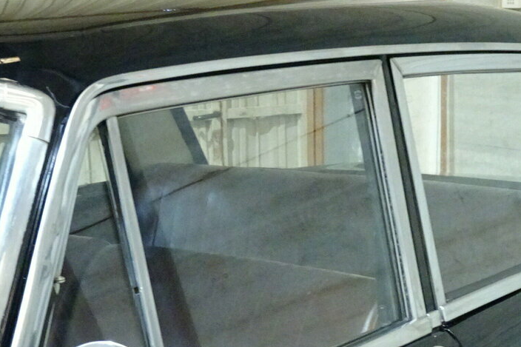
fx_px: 1128
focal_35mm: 78
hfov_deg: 25.8
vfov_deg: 17.2
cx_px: 359
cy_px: 317
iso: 2000
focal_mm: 7.58
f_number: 4.5
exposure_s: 1/6
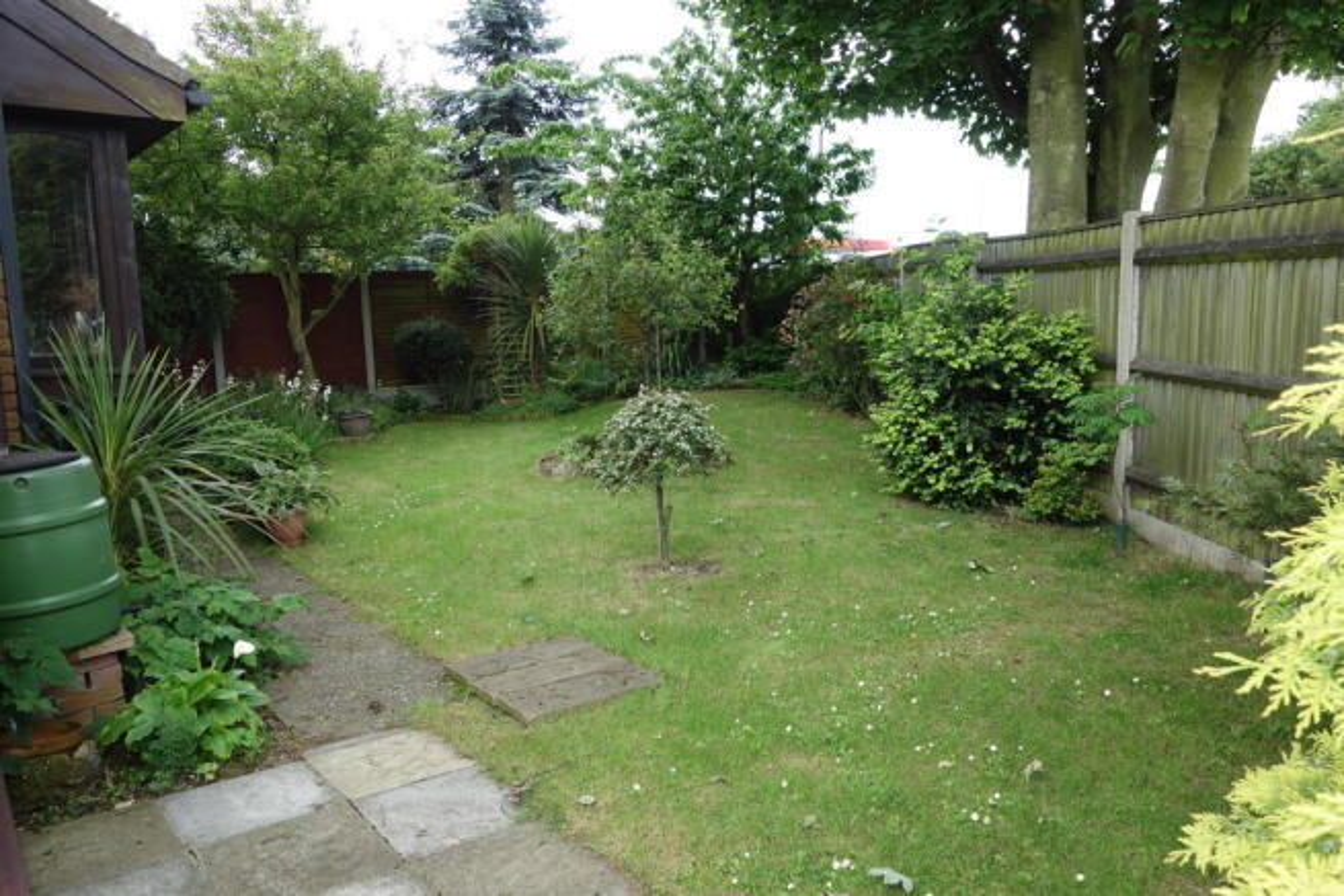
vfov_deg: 46.4
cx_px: 672
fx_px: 1045
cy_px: 448
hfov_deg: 65.5
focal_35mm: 28
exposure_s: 1/100
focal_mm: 10.4
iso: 125
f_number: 3.5
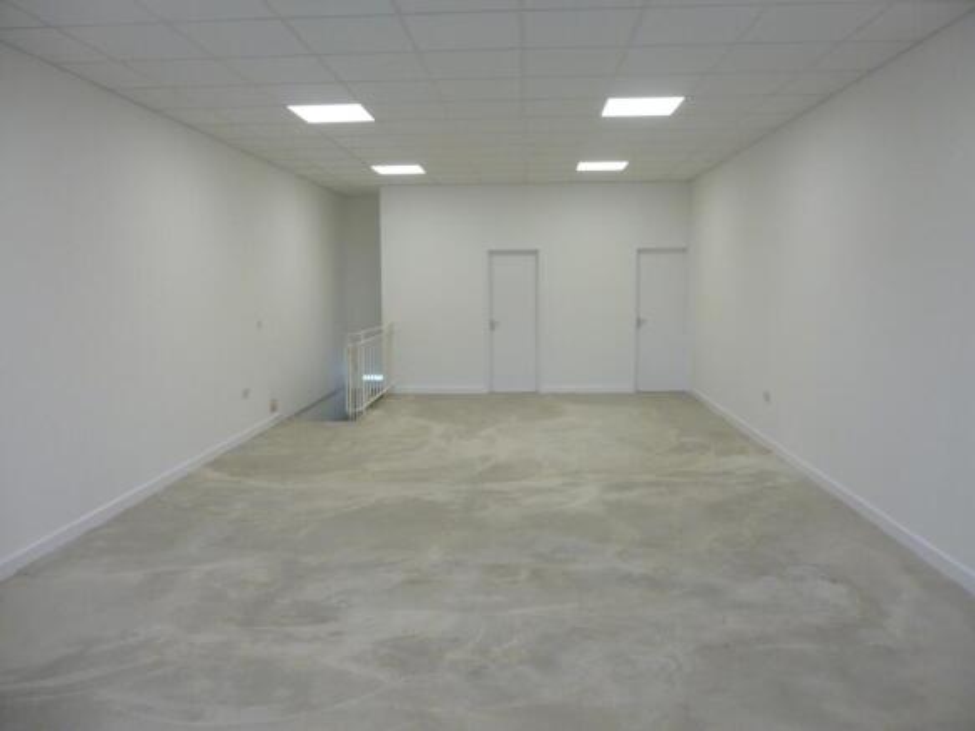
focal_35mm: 25
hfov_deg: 69.4
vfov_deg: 54.9
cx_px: 488
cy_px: 366
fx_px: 704
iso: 200
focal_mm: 4.5
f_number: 3.1
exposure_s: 1/60
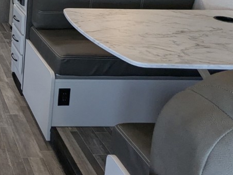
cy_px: -23
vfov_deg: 27.0
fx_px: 330
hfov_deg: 30.1
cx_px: -76
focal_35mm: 49
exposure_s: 1/111
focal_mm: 2.35
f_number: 2.2
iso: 173
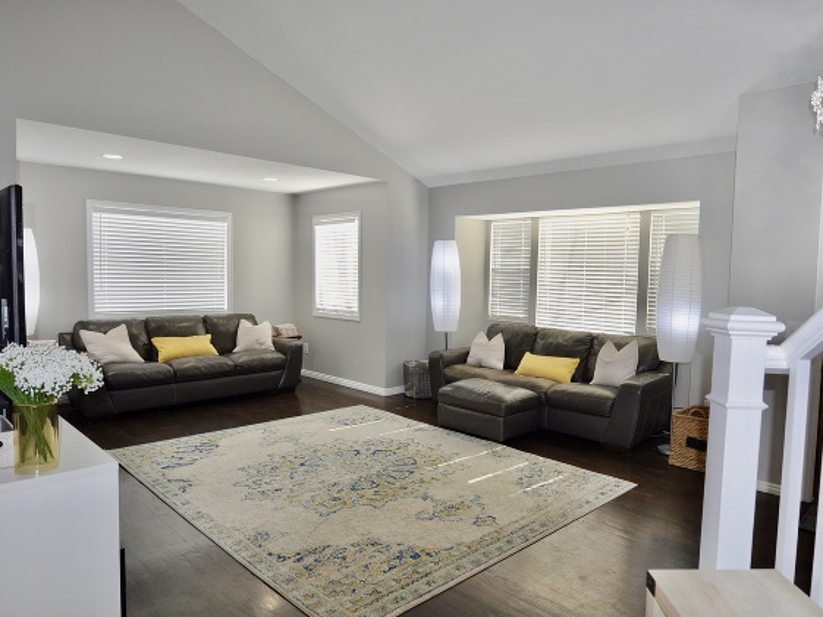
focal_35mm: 23
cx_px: 446
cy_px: 308
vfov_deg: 58.9
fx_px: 547
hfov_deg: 73.8
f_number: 2.8
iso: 400
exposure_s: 1/200
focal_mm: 14
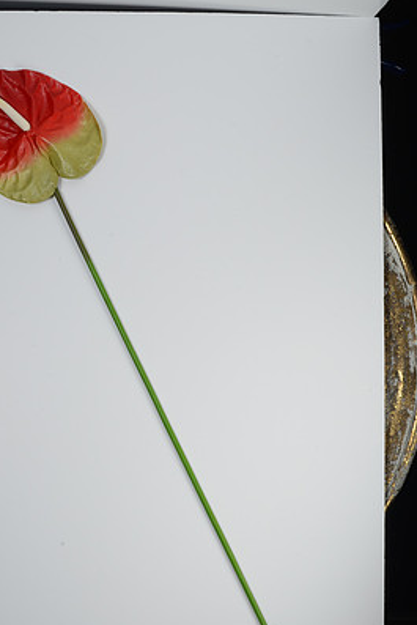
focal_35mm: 73
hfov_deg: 18.6
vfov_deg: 27.7
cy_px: 361
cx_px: 147
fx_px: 1267
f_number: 16
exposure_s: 1/250
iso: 200
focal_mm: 50
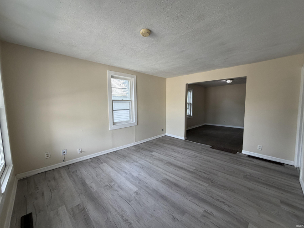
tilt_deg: -5.3
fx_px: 123
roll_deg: -0.1
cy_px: 114
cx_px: 152
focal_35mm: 14
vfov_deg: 85.7
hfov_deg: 102.1
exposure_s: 1/121
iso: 160
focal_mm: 2.22
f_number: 2.2
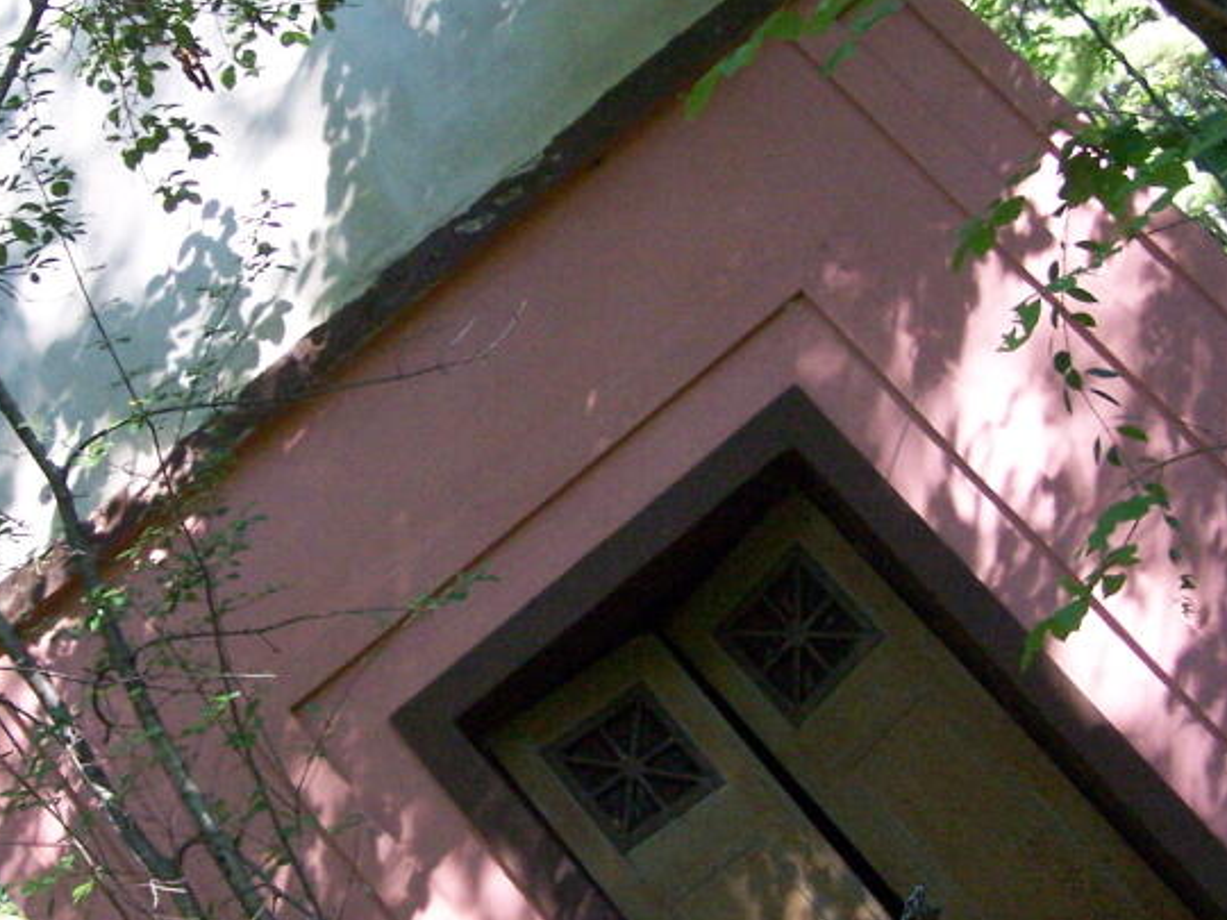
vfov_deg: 20.4
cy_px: 448
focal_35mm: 72
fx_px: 2552
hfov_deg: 27.0
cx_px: 473
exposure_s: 1/320
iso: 400
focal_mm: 6.3
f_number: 2.8
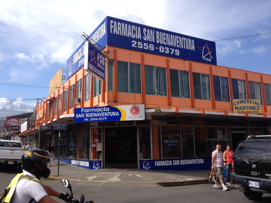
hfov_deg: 52.6
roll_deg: +1.5
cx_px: 136
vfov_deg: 40.7
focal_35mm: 35
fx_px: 274
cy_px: 102
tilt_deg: +7.8
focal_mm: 4.28
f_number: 2.4
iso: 50
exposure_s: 1/1453
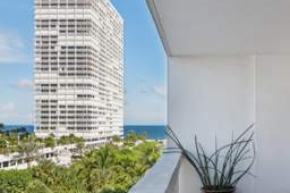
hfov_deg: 43.1
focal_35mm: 45
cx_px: 190
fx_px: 362
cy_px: 129
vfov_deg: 29.6
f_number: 8
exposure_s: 1/640
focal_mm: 24
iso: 250
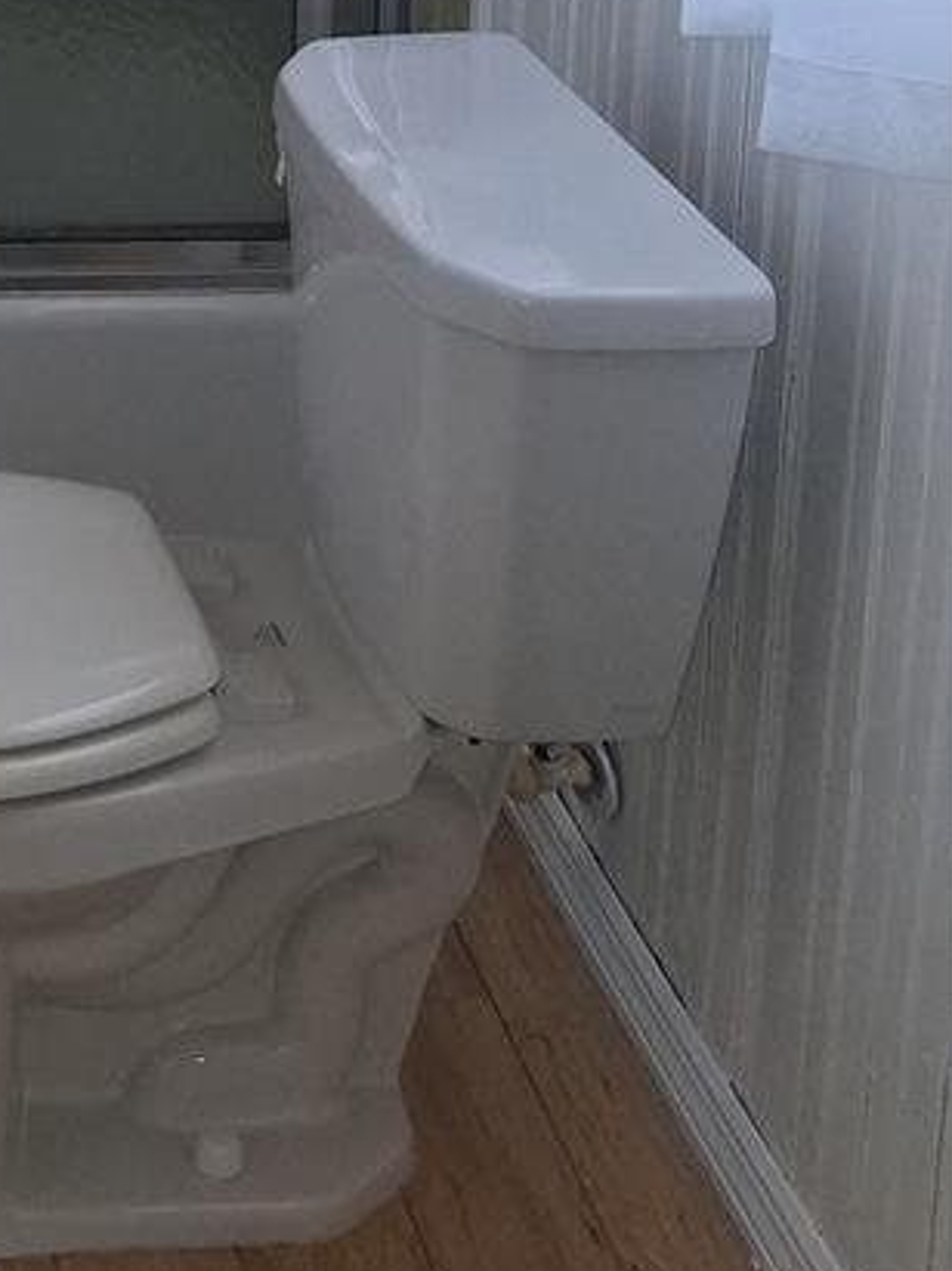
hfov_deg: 17.6
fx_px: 2788
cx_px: -433
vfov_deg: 22.9
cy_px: -368
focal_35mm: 76
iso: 160
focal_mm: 3.98
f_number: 1.8
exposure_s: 1/100
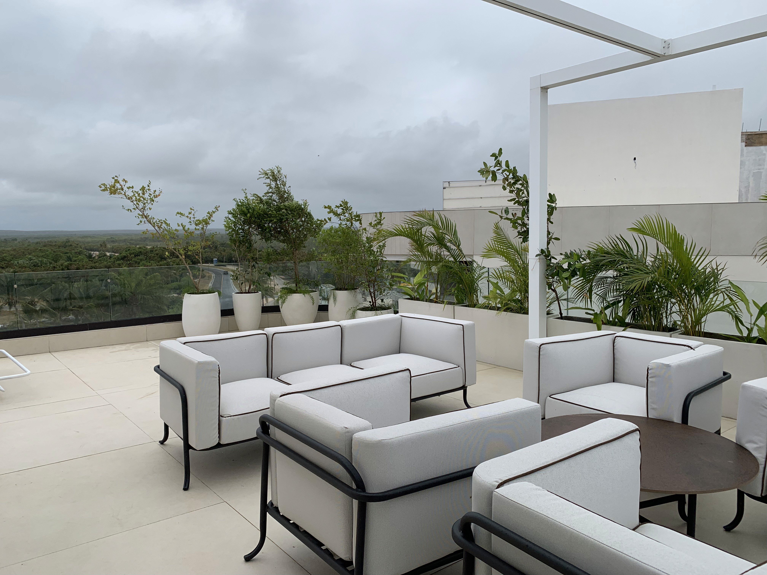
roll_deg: +0.9
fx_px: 576
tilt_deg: -5.7
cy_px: 288
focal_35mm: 26
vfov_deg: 53.1
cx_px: 384
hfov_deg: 67.3
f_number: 1.8
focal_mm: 4.25
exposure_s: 1/4902
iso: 25
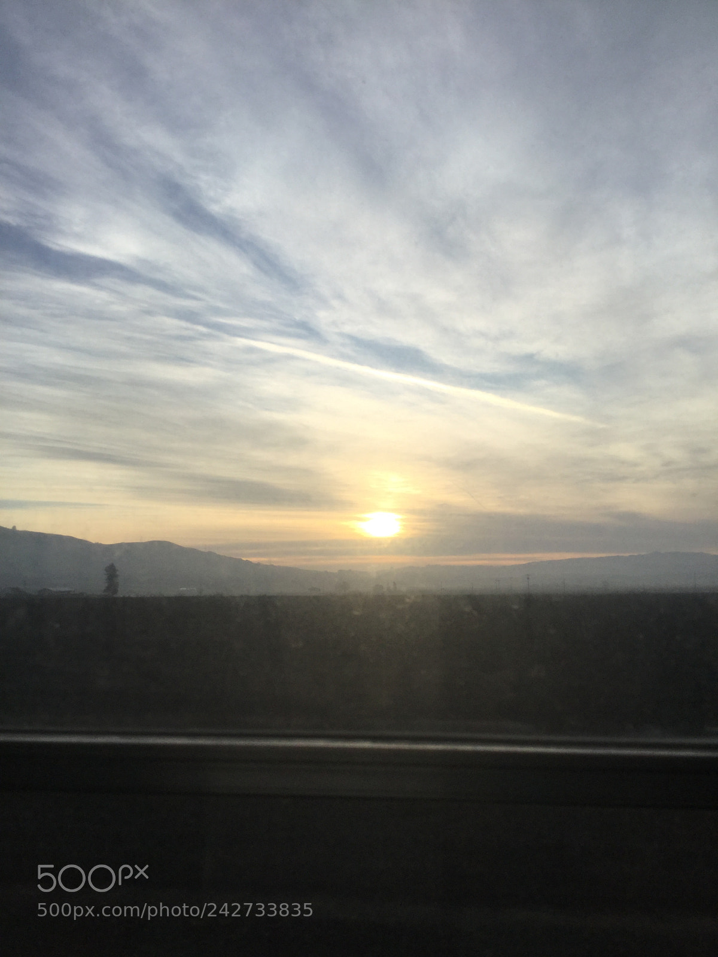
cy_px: 478
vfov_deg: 58.4
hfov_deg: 45.4
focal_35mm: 31
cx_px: 359
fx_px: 857
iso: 25
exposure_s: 1/926
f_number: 2.4
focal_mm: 3.3
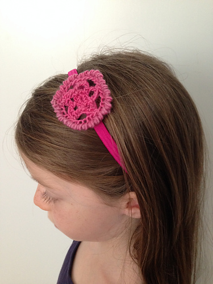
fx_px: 271
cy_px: 142
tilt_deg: -23.0
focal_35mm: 33
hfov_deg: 42.9
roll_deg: -0.3
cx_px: 106
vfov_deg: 55.4
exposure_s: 1/20
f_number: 2.4
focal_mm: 4.12
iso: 200
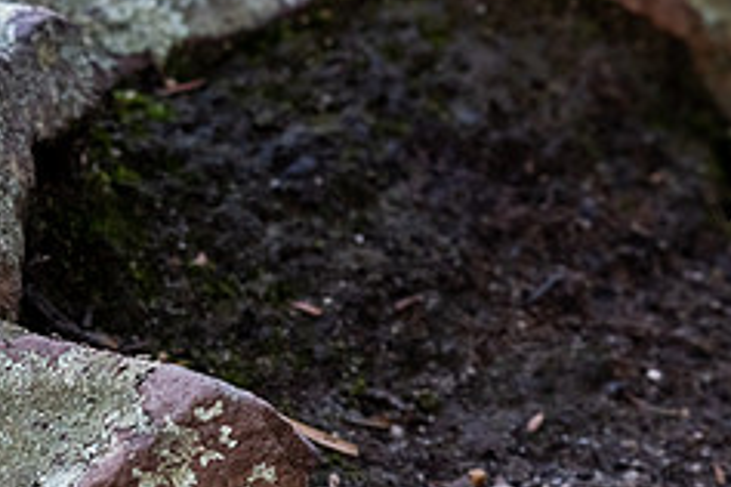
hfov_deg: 2.2
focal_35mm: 928
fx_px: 18842
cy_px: -280
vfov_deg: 1.5
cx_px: -71
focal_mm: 270
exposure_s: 1/250
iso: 450
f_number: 5.6
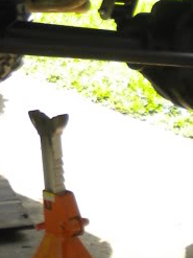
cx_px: -127
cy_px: -71
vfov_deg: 13.2
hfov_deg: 9.8
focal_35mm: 145
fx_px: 1079
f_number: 3.1
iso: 80
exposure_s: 1/142
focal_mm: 6.3
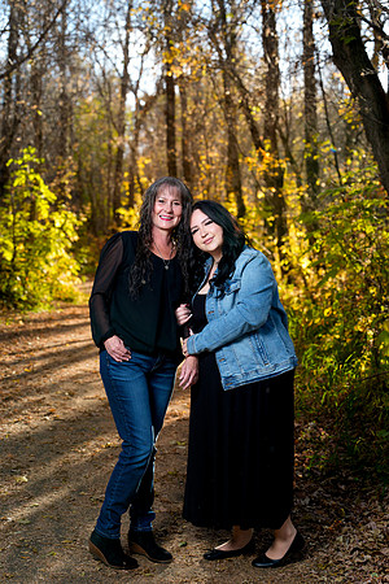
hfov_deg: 20.9
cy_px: 292
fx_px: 1053
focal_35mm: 65
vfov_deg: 31.0
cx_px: 194
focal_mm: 65
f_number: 4
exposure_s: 1/160
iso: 400
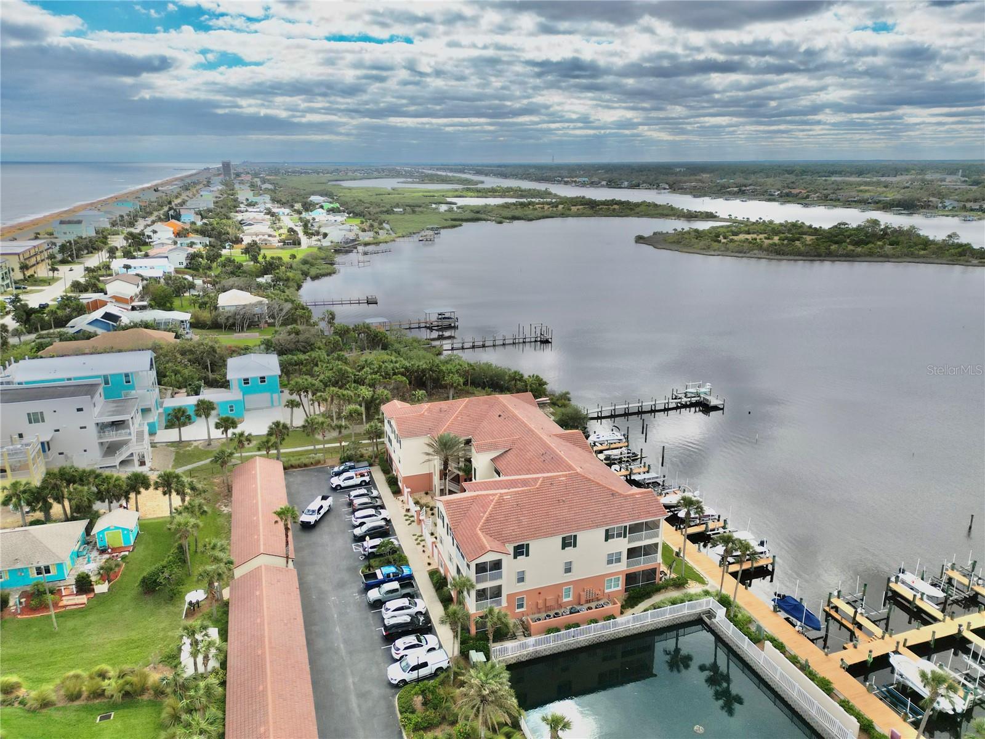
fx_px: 683
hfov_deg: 71.6
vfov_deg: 56.8
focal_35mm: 24
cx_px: 492
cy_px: 370
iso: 130
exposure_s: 1/4000
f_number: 1.7
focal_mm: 6.72
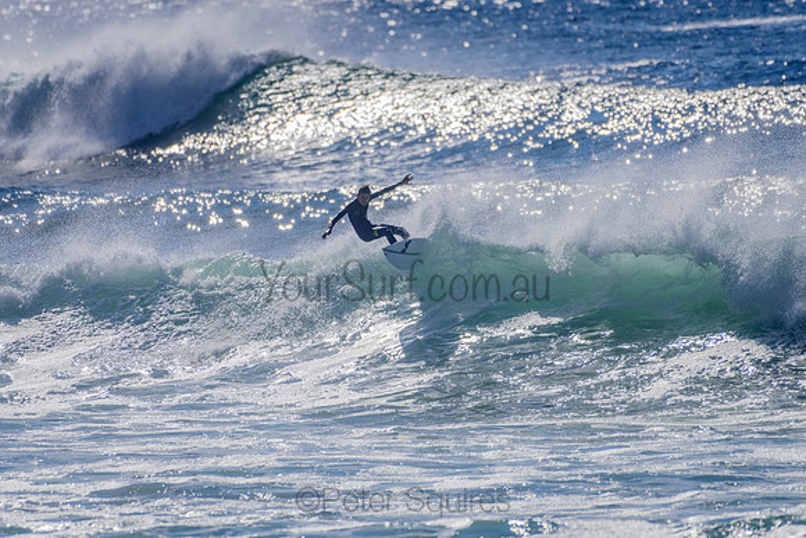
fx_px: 13627
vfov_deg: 2.3
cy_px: 262
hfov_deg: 3.4
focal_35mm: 609
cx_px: 399
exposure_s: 1/2000
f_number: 5.6
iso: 100
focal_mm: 500
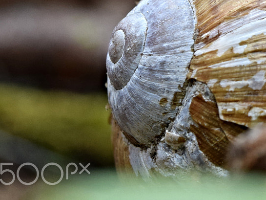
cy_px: -22
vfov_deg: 5.8
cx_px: 360
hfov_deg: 7.7
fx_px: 1952
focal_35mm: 254
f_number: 11
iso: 800
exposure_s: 1/160
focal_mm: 60
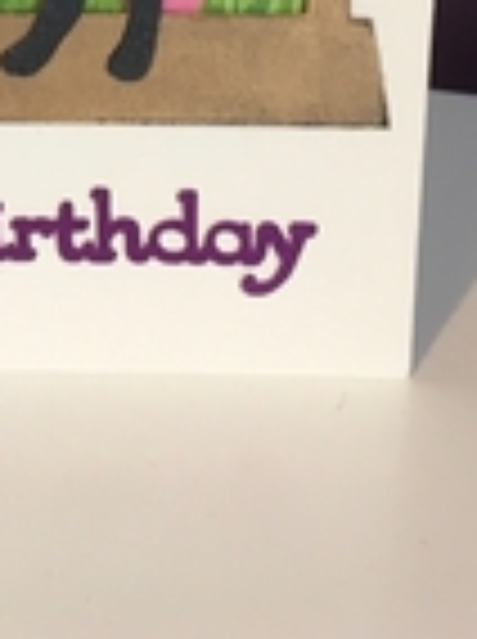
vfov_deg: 19.0
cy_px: -297
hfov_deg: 15.5
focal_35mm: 92
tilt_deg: -14.9
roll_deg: -0.2
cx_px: -61
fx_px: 1695
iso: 32
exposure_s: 1/33
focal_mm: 4.15
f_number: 2.2
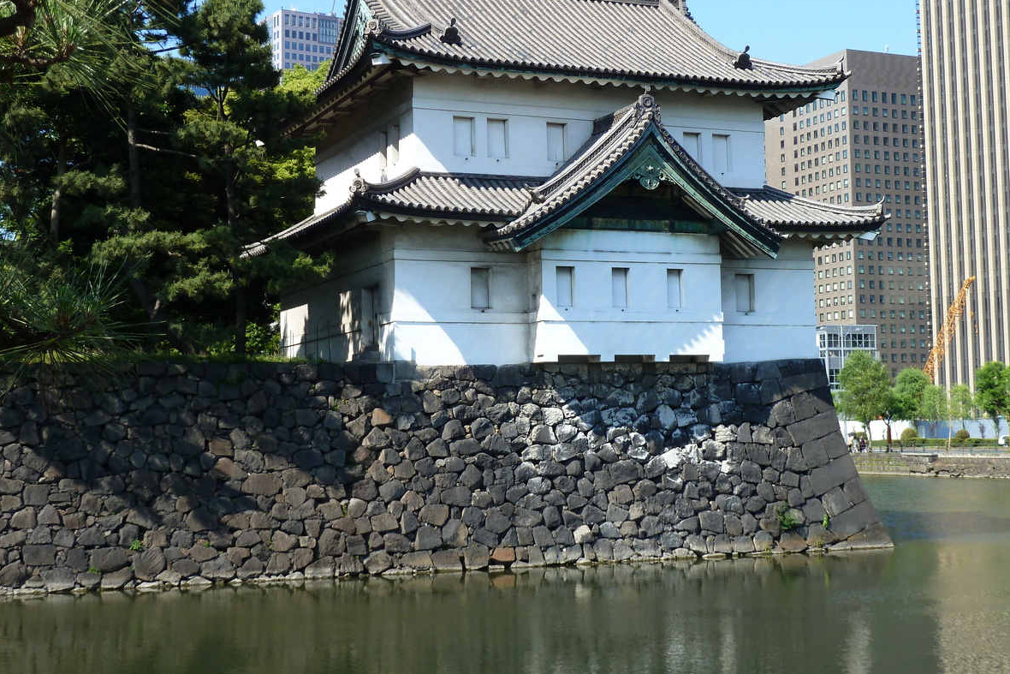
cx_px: 498
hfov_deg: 36.2
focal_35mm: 55
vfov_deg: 24.6
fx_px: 1543
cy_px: 297
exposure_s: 1/320
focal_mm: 8.5
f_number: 3.8
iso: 80
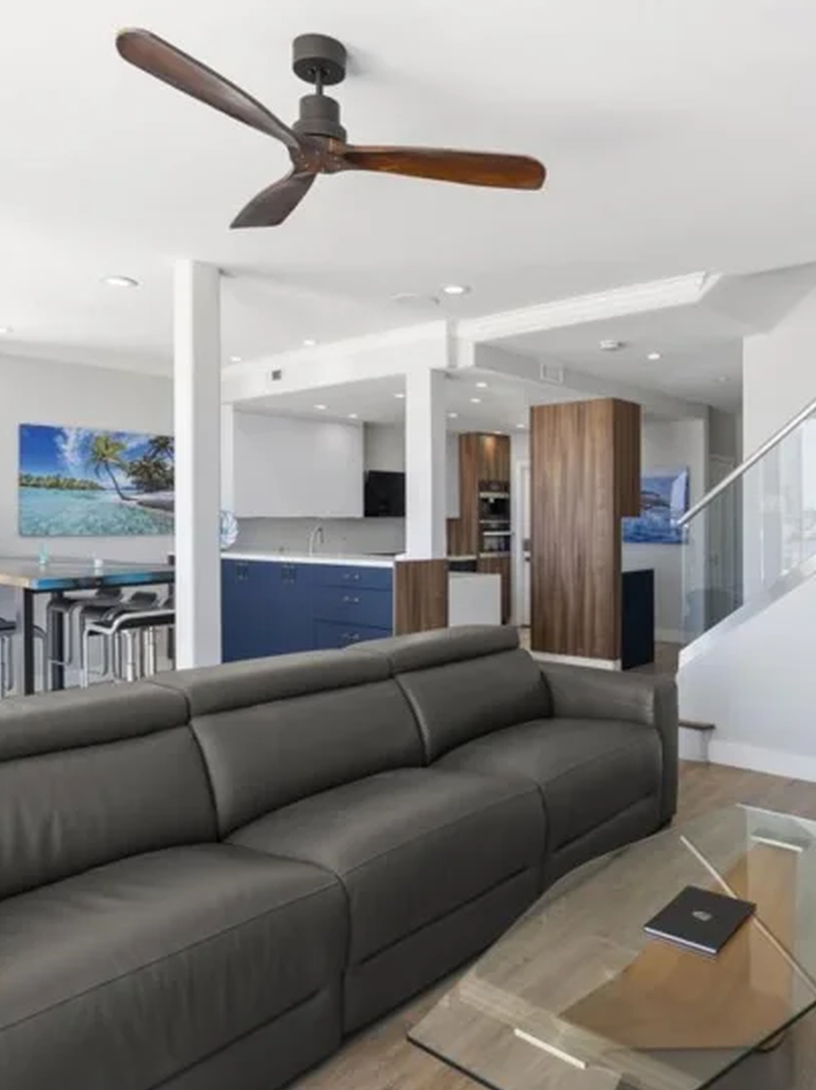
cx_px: 506
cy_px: 527
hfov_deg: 56.2
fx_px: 755
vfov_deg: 71.6
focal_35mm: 24
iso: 500
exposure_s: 1/50
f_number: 8
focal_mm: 16
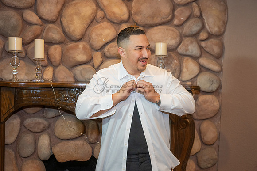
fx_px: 331
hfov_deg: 42.5
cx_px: 130
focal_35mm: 46
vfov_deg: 29.1
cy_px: 86
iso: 640
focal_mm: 45
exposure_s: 1/160
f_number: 4
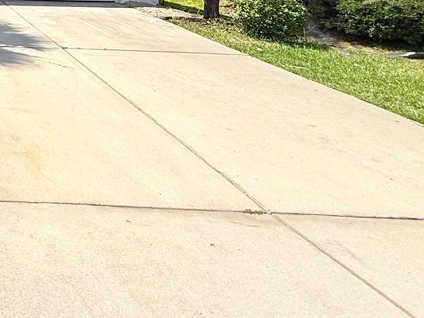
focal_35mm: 42
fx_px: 515
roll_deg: -1.0
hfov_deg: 33.4
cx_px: -122
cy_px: -110
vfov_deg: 27.7
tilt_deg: +5.4
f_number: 2.2
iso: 50
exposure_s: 1/2976
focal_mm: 2.22
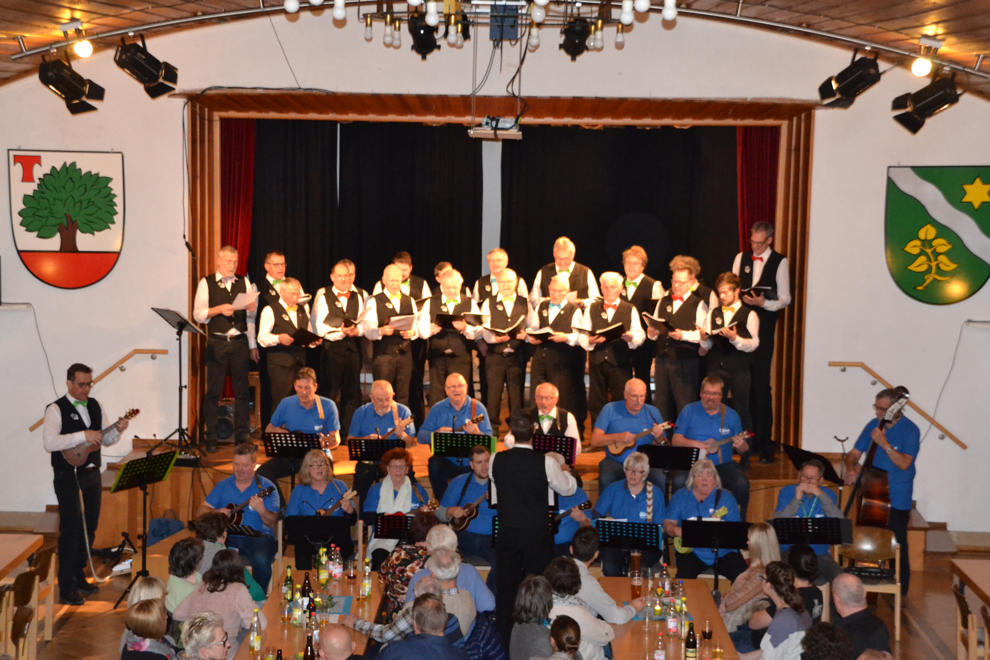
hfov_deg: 27.0
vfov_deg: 18.2
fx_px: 2062
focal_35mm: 75
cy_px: 330
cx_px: 495
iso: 3200
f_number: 4.8
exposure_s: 1/60
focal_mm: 50
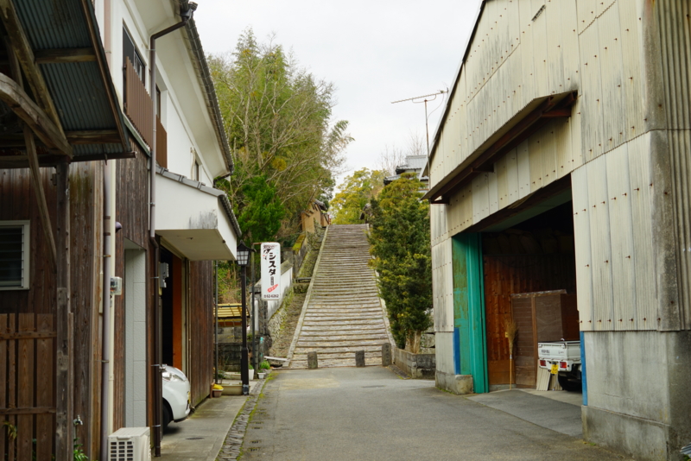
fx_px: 845
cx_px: 346
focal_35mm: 44
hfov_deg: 44.5
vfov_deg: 30.5
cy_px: 230
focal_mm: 44
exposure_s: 1/80
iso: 100
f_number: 7.1
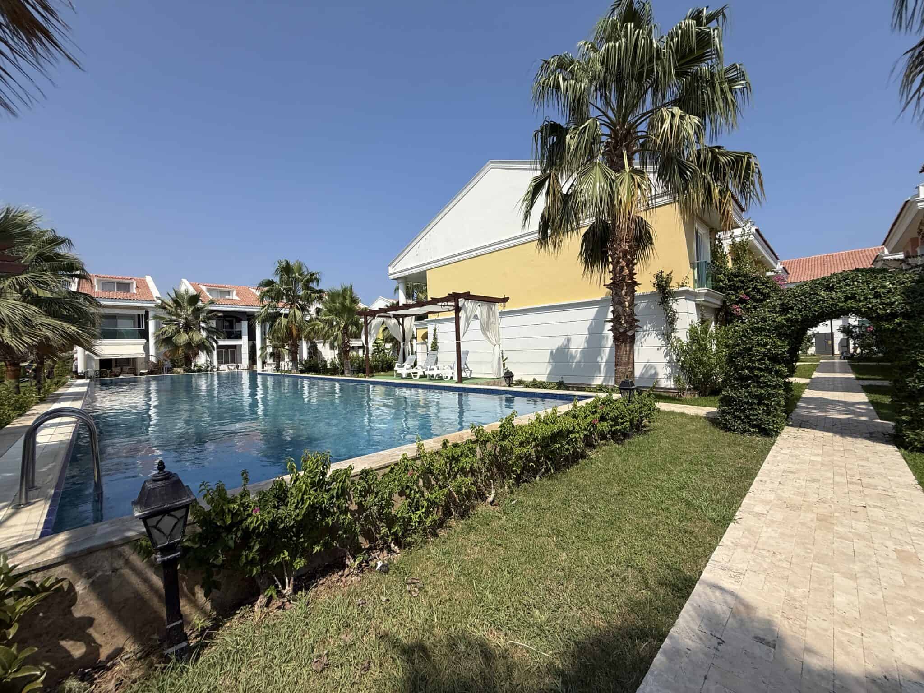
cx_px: 462
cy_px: 346
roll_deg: +1.8
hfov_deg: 102.1
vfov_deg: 85.7
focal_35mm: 14
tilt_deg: +0.5
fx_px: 374
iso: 50
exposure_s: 1/3663
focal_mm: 2.22
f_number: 2.2
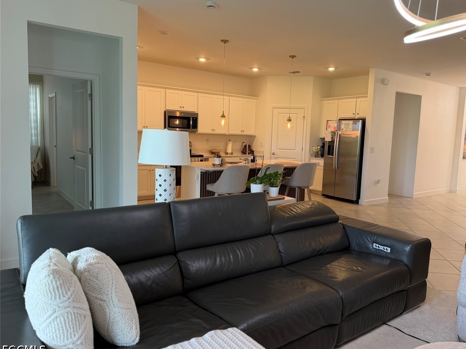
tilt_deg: -5.6
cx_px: 252
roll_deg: -1.7
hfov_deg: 67.2
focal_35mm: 26
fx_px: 350
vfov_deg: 53.1
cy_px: 169
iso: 125
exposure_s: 1/120
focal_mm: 6.76
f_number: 1.78
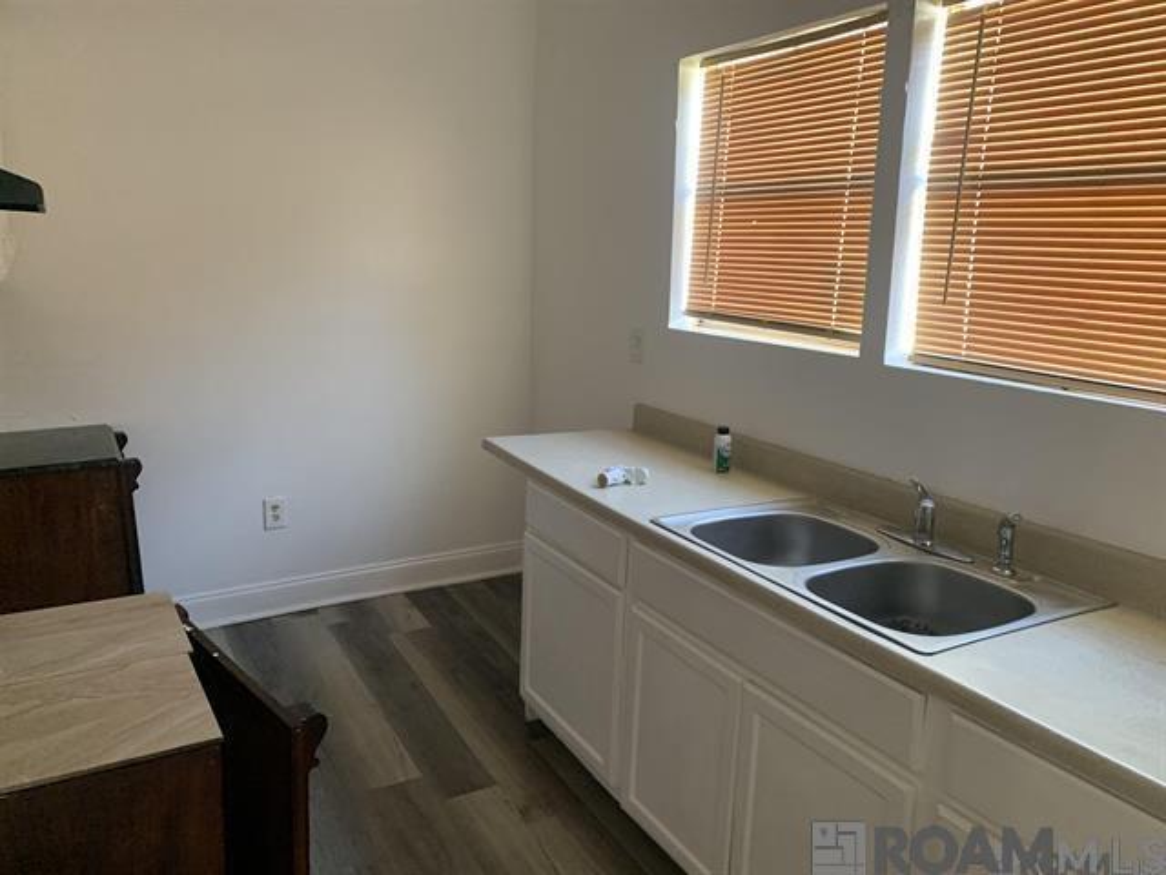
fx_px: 876
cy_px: 438
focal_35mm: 26
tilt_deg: -11.1
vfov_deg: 53.1
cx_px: 583
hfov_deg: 67.3
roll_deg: -2.5
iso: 320
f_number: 1.8
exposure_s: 1/60
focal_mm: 4.25
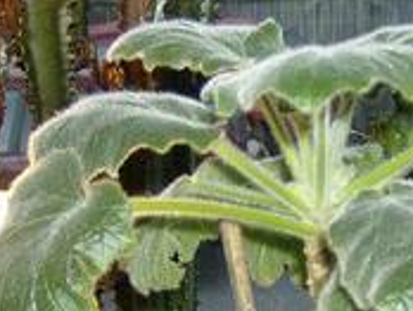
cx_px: 285
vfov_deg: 15.8
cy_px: 349
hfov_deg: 21.4
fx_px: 1087
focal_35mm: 91
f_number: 2.8
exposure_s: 1/60
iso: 200
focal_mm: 6
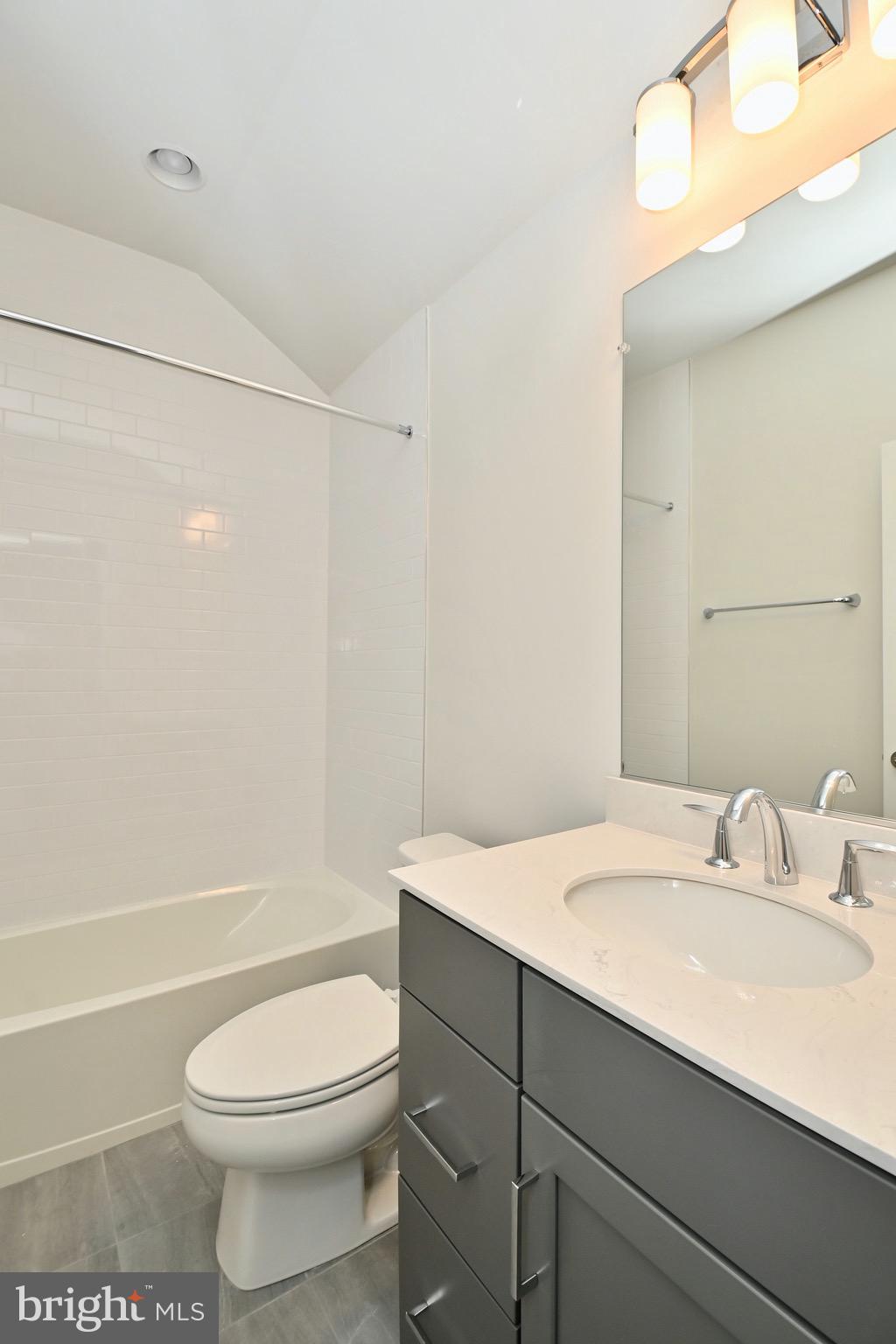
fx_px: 560
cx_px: 448
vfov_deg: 100.4
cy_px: 672
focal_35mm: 15
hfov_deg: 77.3
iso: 200
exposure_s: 1/60
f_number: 7.1
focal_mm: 10
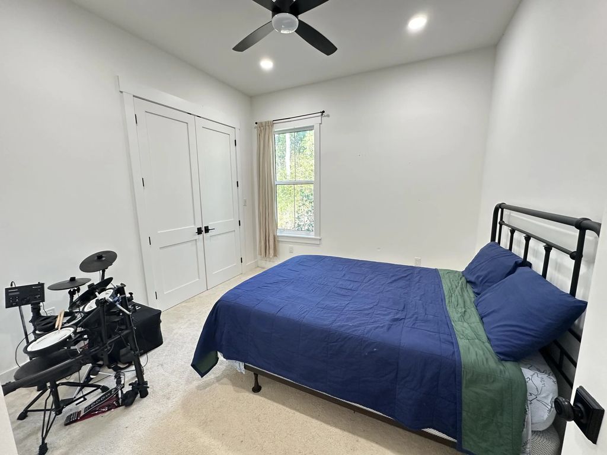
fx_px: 245
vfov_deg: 85.7
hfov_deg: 102.1
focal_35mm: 14
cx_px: 304
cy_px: 228
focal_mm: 2.22
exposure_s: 1/60
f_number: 2.2
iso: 200
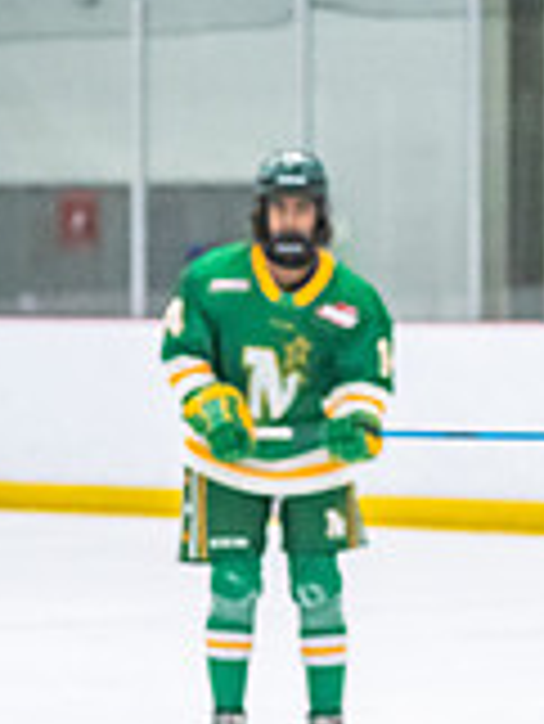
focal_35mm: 369
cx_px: -557
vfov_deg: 5.3
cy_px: 995
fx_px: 7722
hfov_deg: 4.0
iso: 4000
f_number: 2.8
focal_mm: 92
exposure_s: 1/800
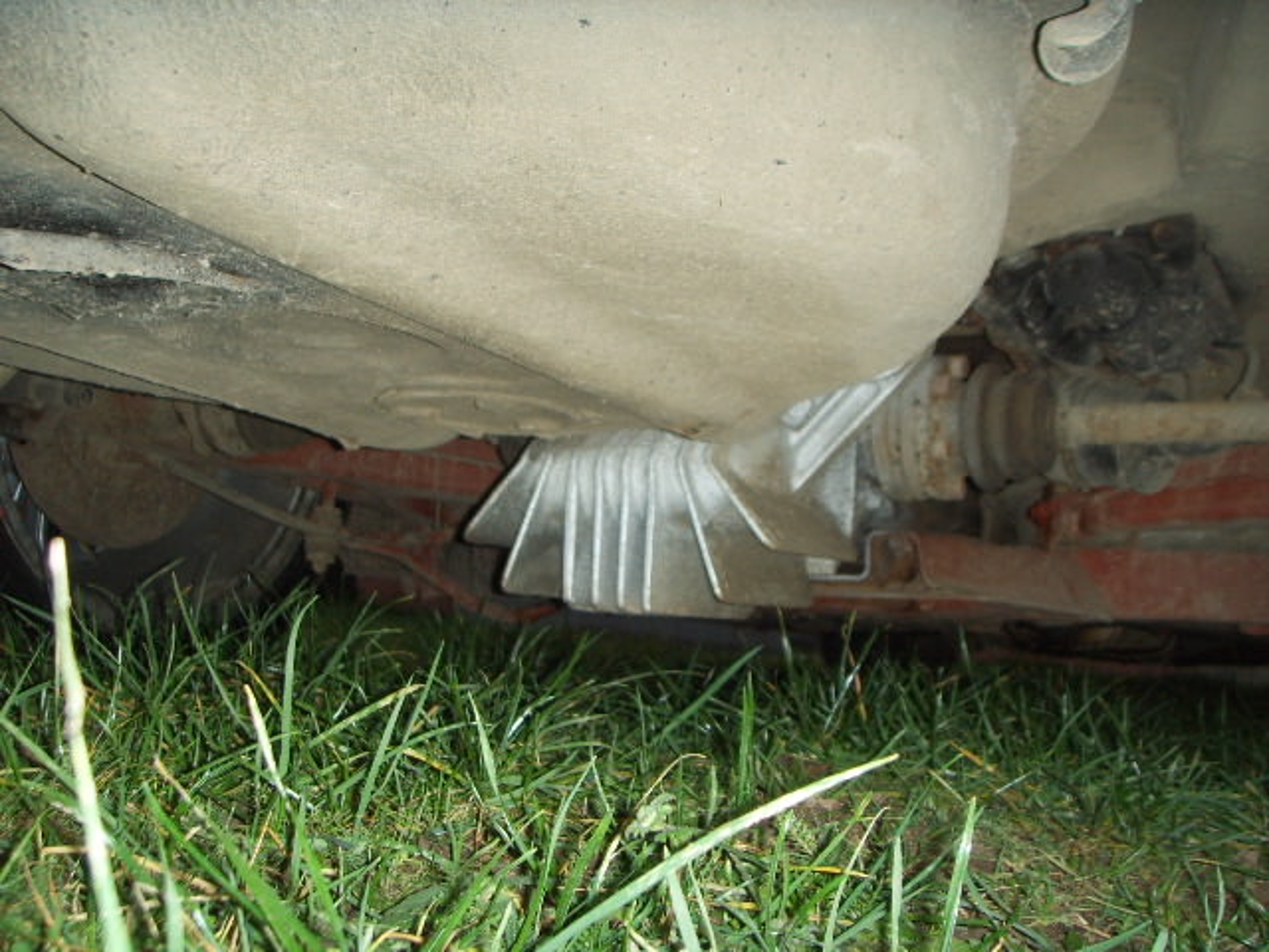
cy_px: 476
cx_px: 634
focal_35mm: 39
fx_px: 1430
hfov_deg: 47.9
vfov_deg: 36.8
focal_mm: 6.6
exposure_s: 1/45
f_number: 3.5
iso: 100
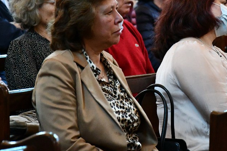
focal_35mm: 253
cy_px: 47
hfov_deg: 8.1
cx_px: 146
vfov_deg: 5.4
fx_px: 1595
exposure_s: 1/125
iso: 11400
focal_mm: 105
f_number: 5.6
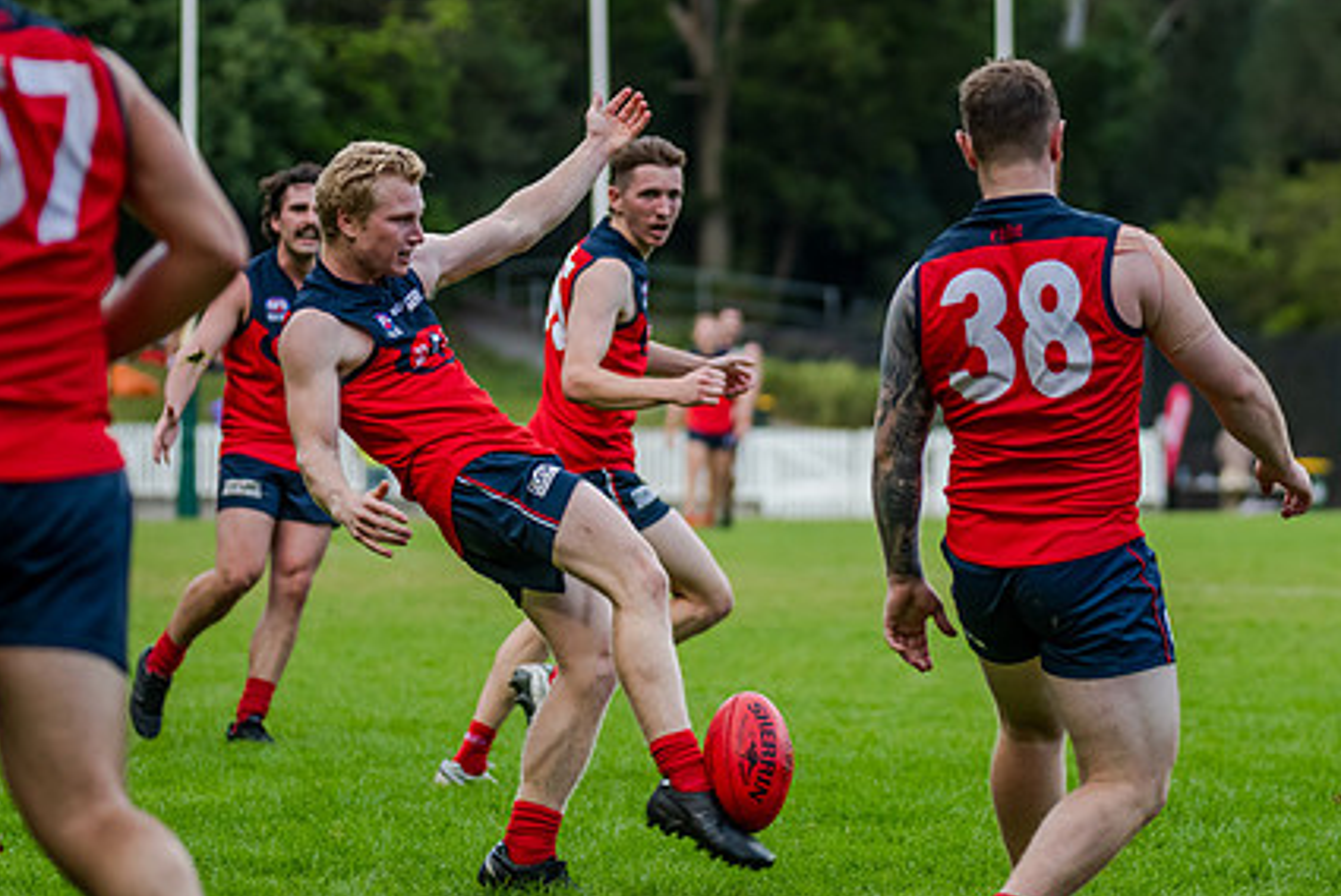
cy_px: 456
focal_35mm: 232
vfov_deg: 5.9
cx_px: 700
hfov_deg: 8.9
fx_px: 8648
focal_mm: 170
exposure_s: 1/1600
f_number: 4
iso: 900
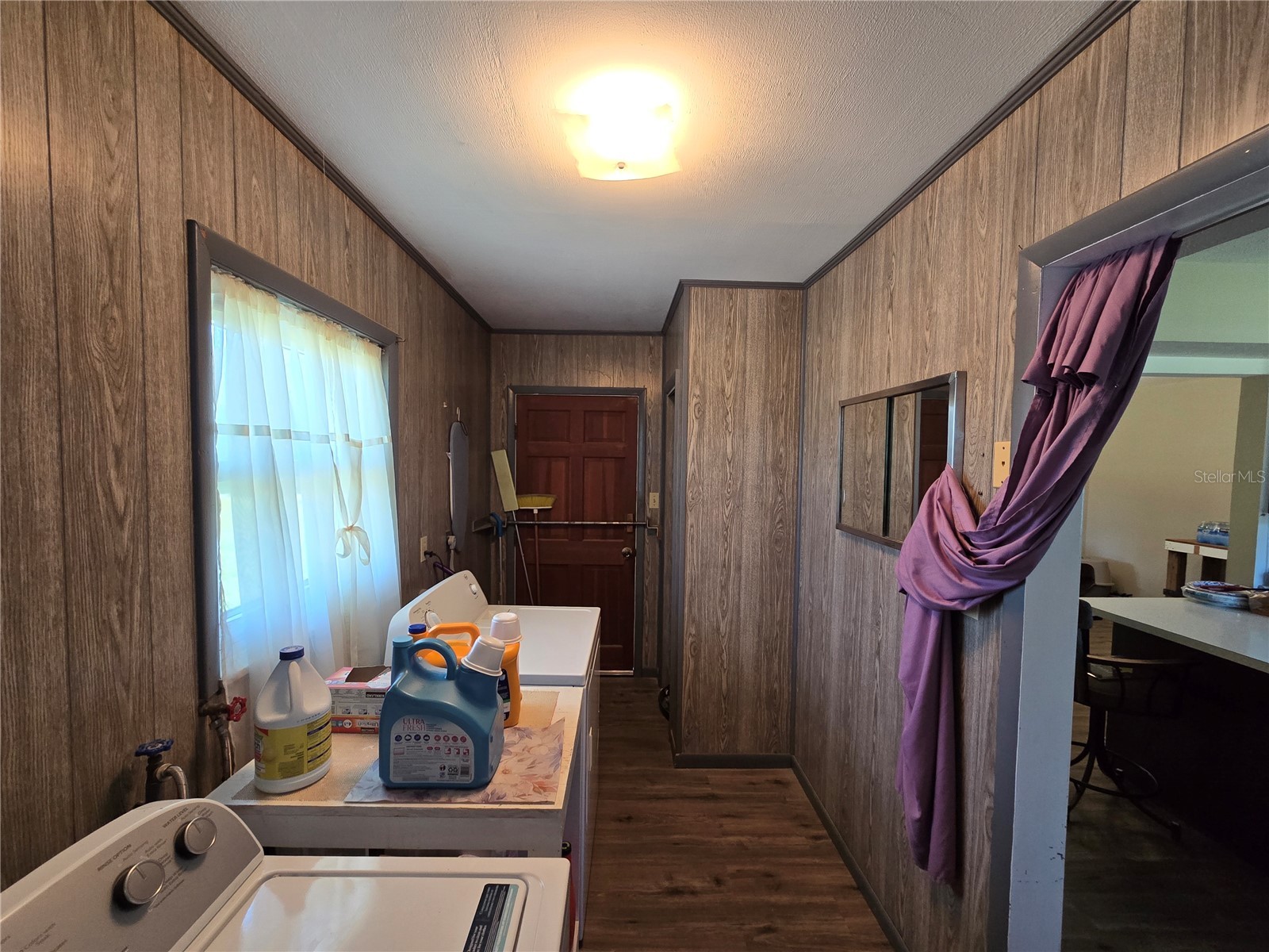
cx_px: 634
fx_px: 477
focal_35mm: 13
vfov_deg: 89.9
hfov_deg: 106.2
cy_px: 476
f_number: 2.2
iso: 200
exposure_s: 1/60
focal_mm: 2.2
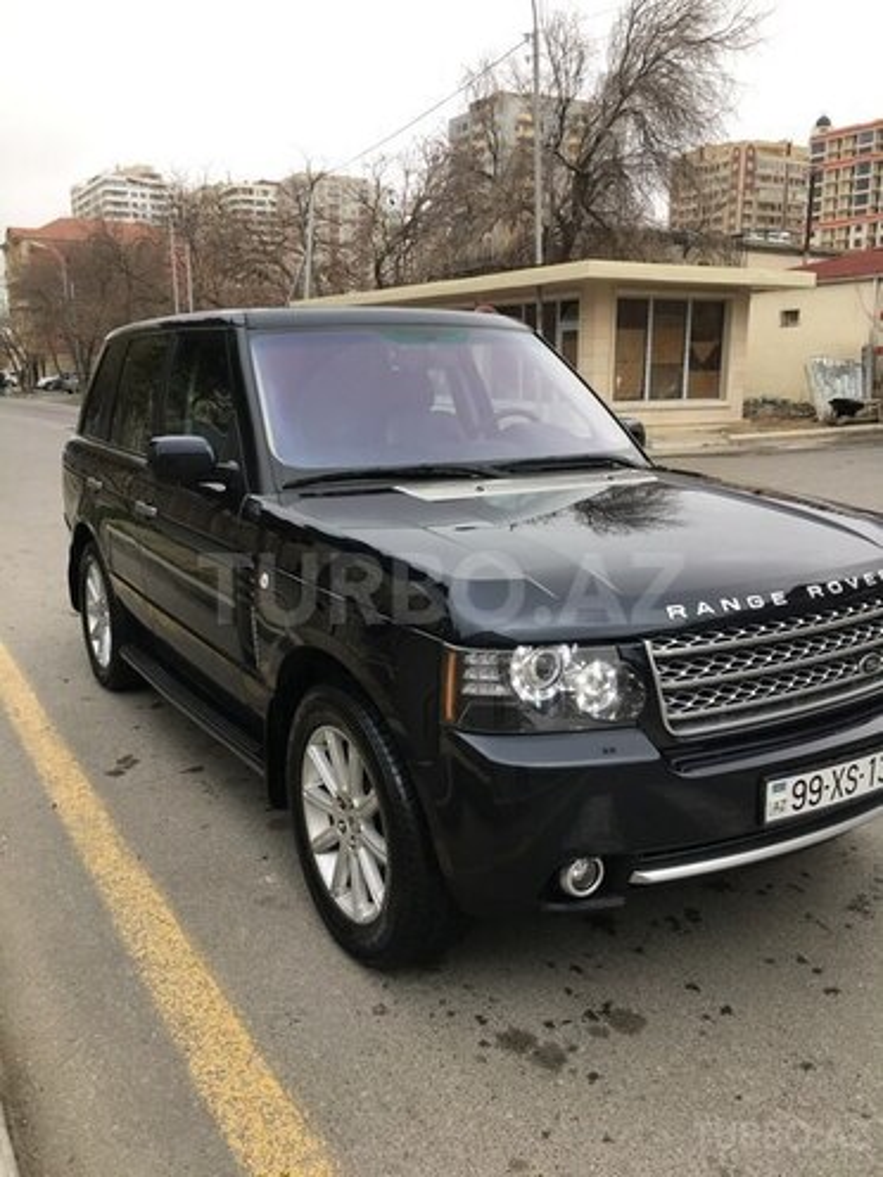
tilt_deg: -12.3
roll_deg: -0.6
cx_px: 442
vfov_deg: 61.7
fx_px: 986
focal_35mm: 29
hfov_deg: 48.2
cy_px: 588
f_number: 2.2
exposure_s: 1/50
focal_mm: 4.15
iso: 25
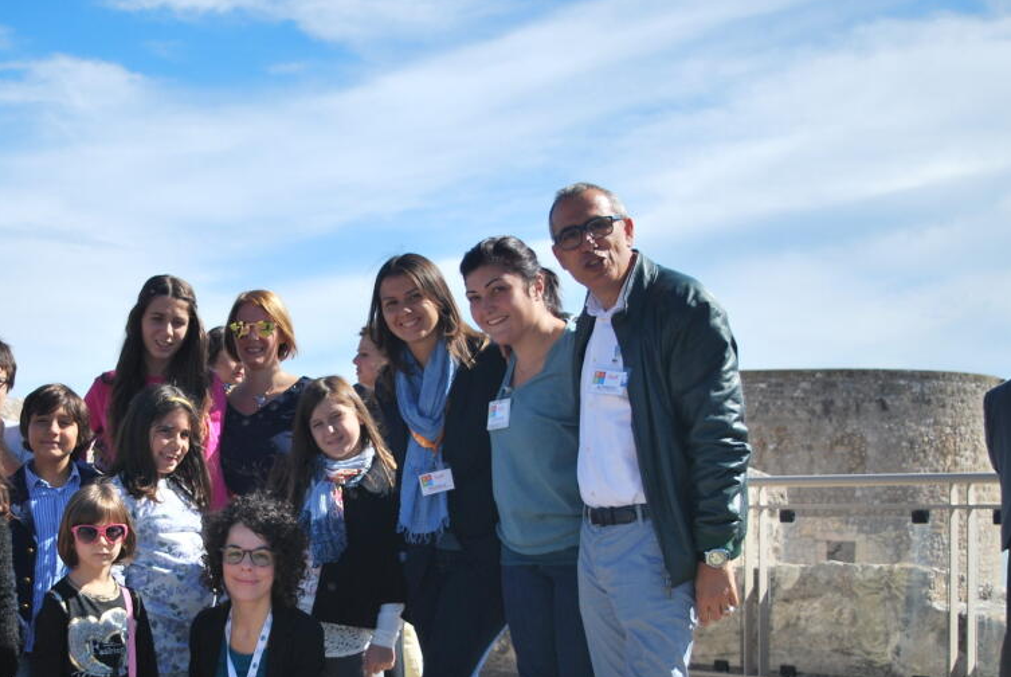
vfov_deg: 22.5
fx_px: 1681
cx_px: 263
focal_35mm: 60
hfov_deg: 32.9
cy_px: 525
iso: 110
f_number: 4
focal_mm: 25
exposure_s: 1/1000
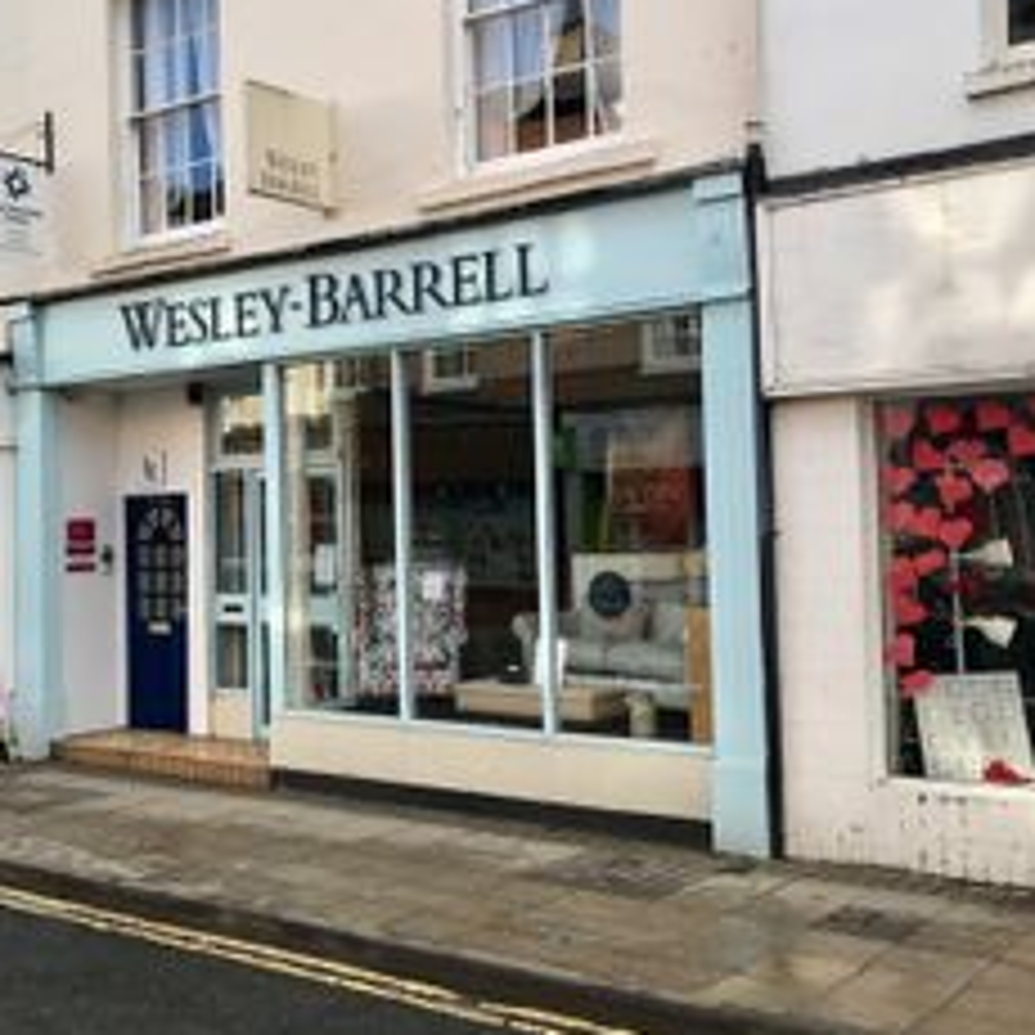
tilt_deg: +1.2
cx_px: 360
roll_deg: +1.0
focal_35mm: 43
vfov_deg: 39.2
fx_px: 1455
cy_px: 495
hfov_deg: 38.8
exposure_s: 1/504
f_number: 1.8
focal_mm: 3.99
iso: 20
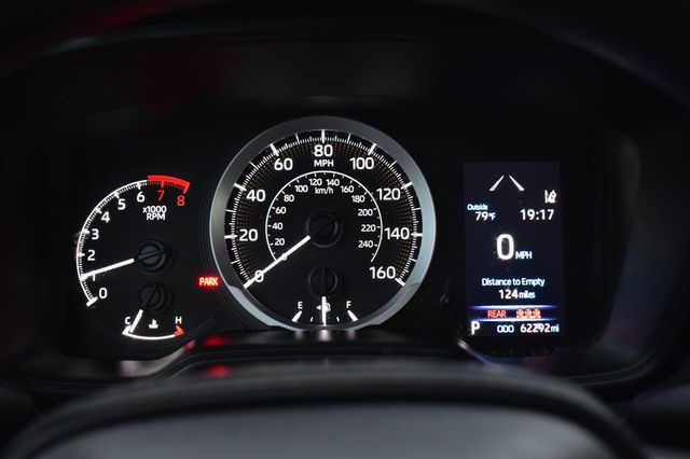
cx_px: 345
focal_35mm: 46
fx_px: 891
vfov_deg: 28.9
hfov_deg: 42.3
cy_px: 230
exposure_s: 1/13
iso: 1600
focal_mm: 31
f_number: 4.2
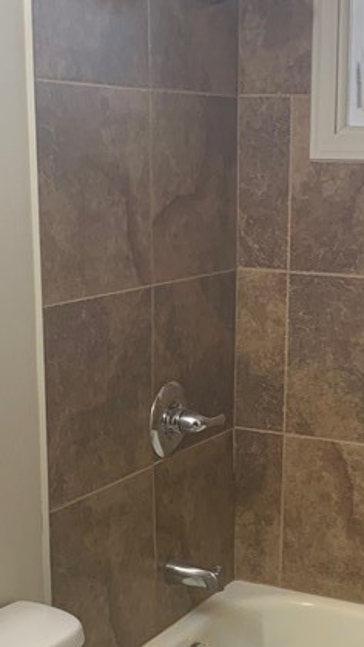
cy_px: 439
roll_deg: -0.3
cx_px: 247
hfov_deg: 17.4
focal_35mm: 69
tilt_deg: -14.0
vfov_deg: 30.3
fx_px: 1185
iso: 100
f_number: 1.8
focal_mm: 4.25
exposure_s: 1/60
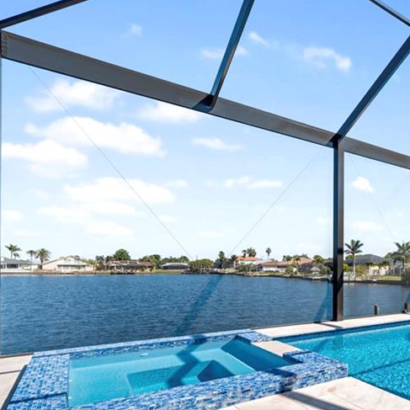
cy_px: 272
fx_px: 335
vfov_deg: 61.5
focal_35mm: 25
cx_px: 358
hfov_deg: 55.7
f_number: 8
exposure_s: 1/320
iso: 100
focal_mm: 14
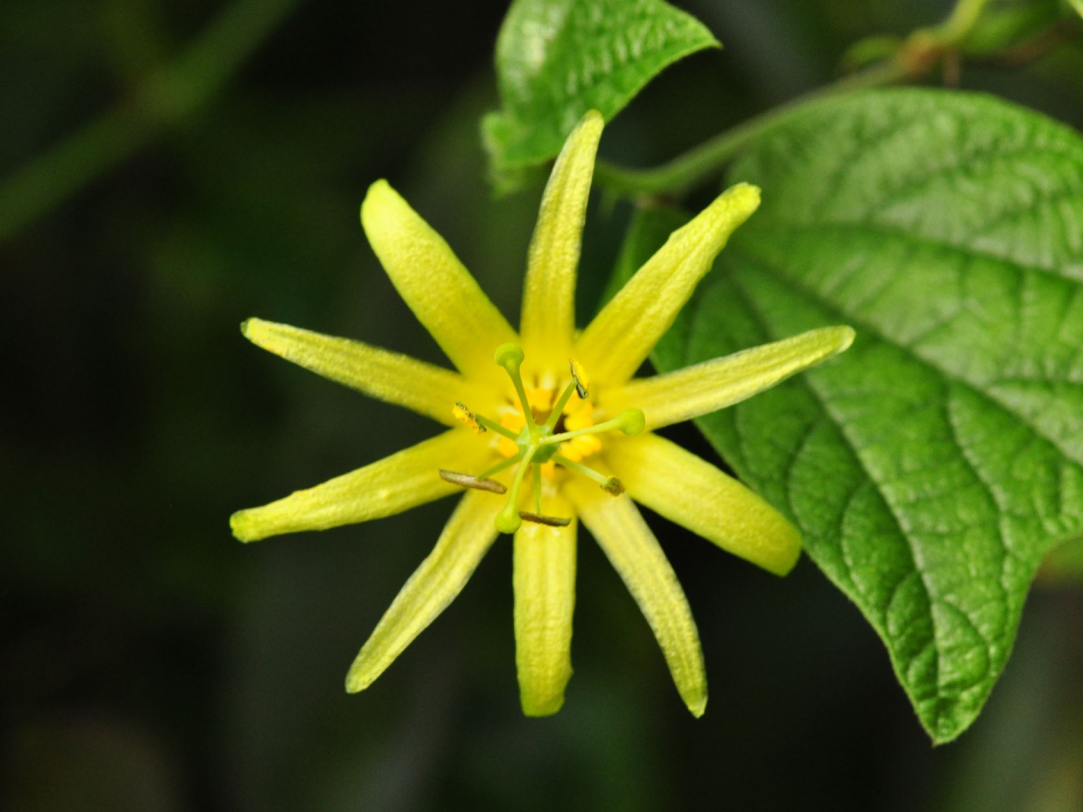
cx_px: 577
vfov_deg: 8.7
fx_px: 5366
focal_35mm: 172
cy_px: 405
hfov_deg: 11.5
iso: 800
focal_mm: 105
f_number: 9
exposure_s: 1/80
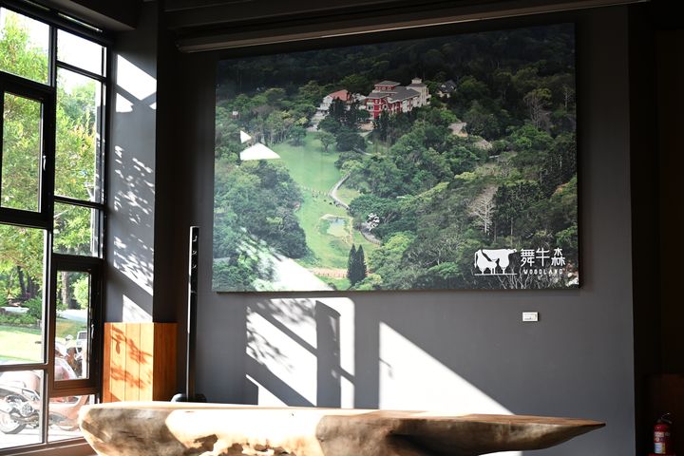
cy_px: 228
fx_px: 1083
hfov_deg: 35.1
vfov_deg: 23.8
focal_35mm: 57
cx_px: 342
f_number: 4.5
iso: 640
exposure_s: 1/100
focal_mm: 38
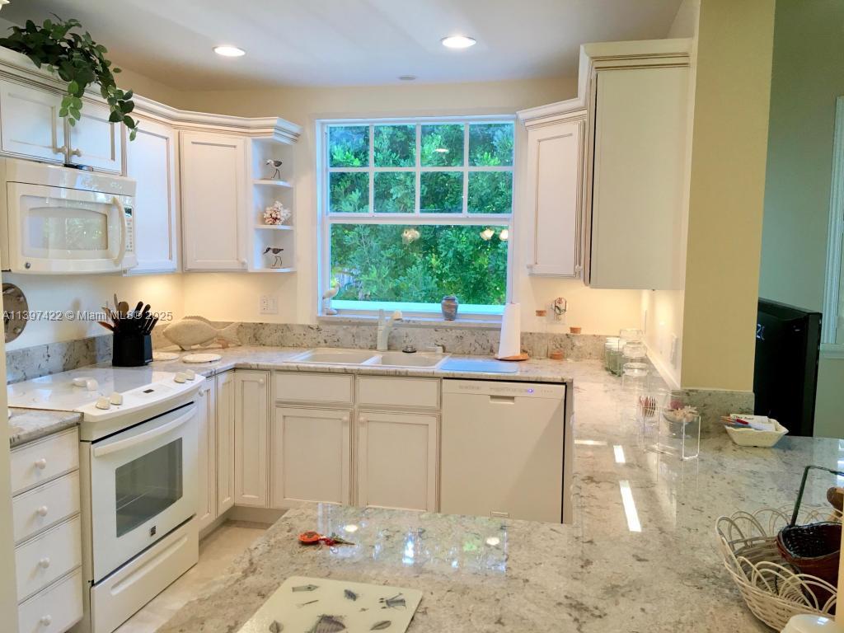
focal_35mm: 29
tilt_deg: -5.5
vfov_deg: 48.2
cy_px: 316
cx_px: 422
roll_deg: -0.4
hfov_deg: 61.7
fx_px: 707
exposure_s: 1/30
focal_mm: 4.15
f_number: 2.2
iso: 32
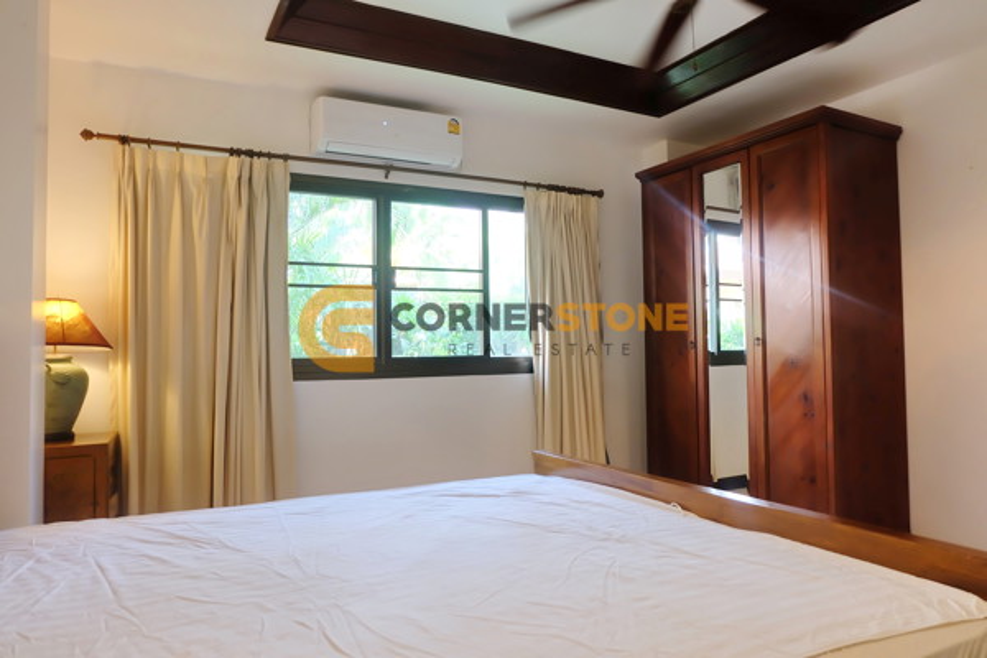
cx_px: 494
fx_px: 658
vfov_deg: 53.1
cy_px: 329
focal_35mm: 24
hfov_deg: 73.7
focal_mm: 16
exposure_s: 1/30
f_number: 4
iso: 640
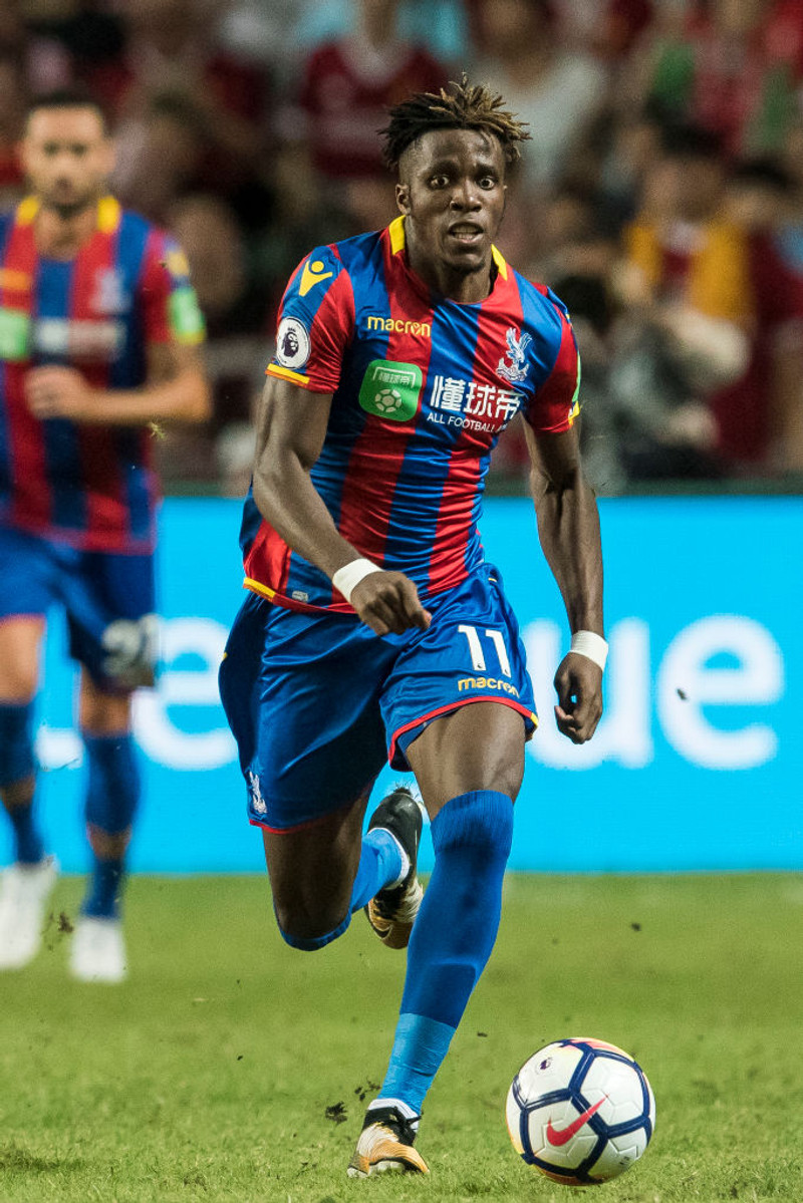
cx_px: 402
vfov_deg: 3.4
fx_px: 20062
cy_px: 602
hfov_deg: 2.3
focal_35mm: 600
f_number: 3.5
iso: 2500
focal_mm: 400
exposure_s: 1/1600
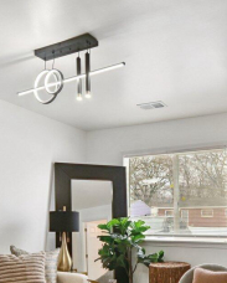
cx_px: 162
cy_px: 225
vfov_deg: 46.6
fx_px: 310
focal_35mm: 37
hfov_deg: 39.4
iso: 200
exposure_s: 1/125
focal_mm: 12
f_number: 8
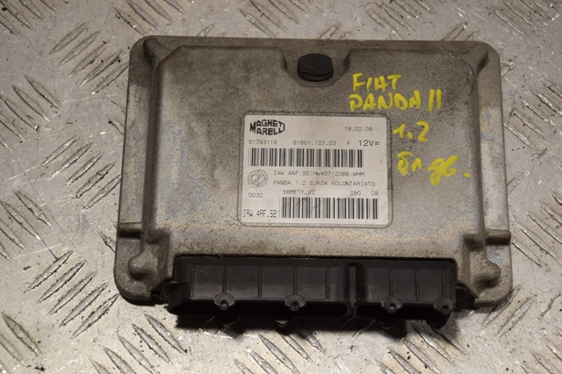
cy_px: 187
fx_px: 1217
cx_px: 281
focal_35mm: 78
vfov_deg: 17.5
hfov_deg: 26.0
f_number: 6.3
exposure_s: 1/160
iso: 400
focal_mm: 52
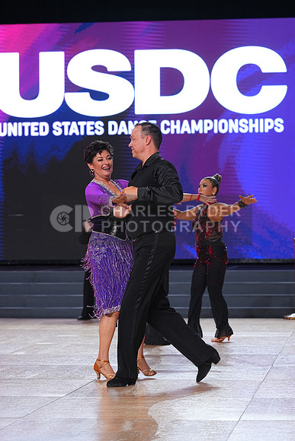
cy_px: 220
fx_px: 1413
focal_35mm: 115
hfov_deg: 11.9
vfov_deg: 17.8
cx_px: 148
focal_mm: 115
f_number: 4
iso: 1000
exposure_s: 1/400
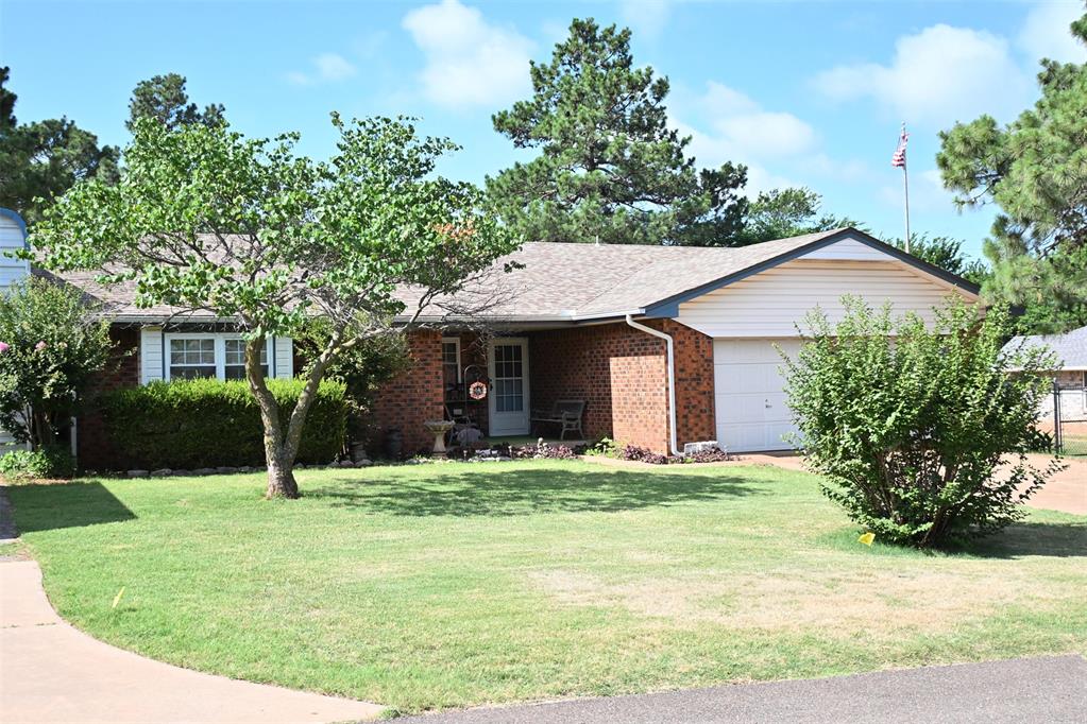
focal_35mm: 41
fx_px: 1245
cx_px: 544
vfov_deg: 32.4
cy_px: 362
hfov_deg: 47.2
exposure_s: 1/4000
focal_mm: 27.5
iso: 1000
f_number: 4.5
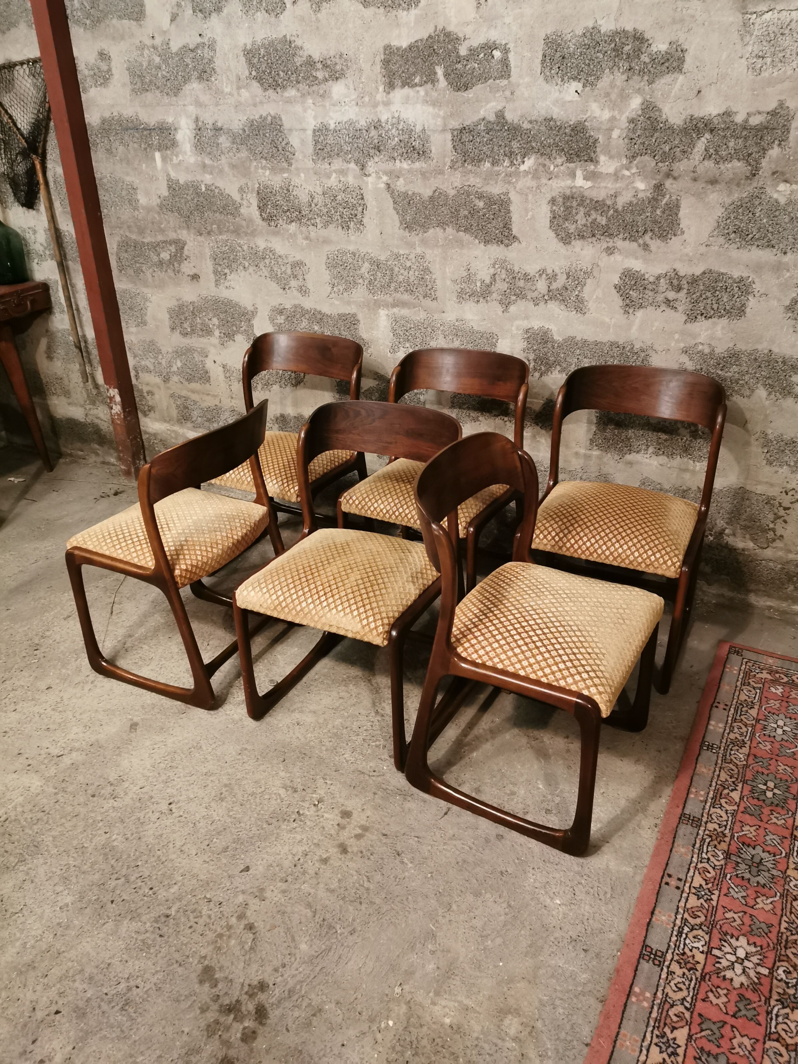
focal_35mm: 27
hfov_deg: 51.4
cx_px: 399
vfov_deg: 65.3
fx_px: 830
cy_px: 532
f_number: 1.8
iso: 800
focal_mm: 5.58
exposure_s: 1/20
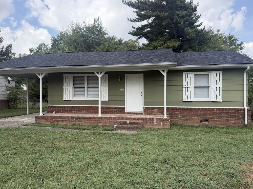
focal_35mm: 24
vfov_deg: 56.8
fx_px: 175
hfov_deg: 71.6
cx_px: 126
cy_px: 94
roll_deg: +0.1
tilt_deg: -0.8
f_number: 1.78
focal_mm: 6.76
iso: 100
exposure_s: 1/2801
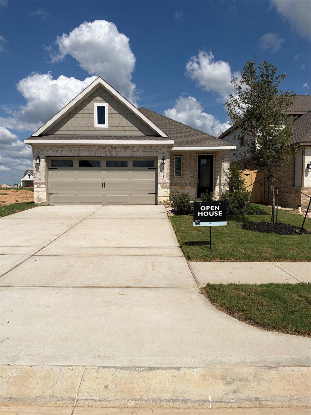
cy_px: 208
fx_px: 287
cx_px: 156
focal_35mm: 24
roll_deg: +0.1
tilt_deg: -3.3
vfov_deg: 71.6
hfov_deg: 56.8
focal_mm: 6.93
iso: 64
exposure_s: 1/11364
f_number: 1.8
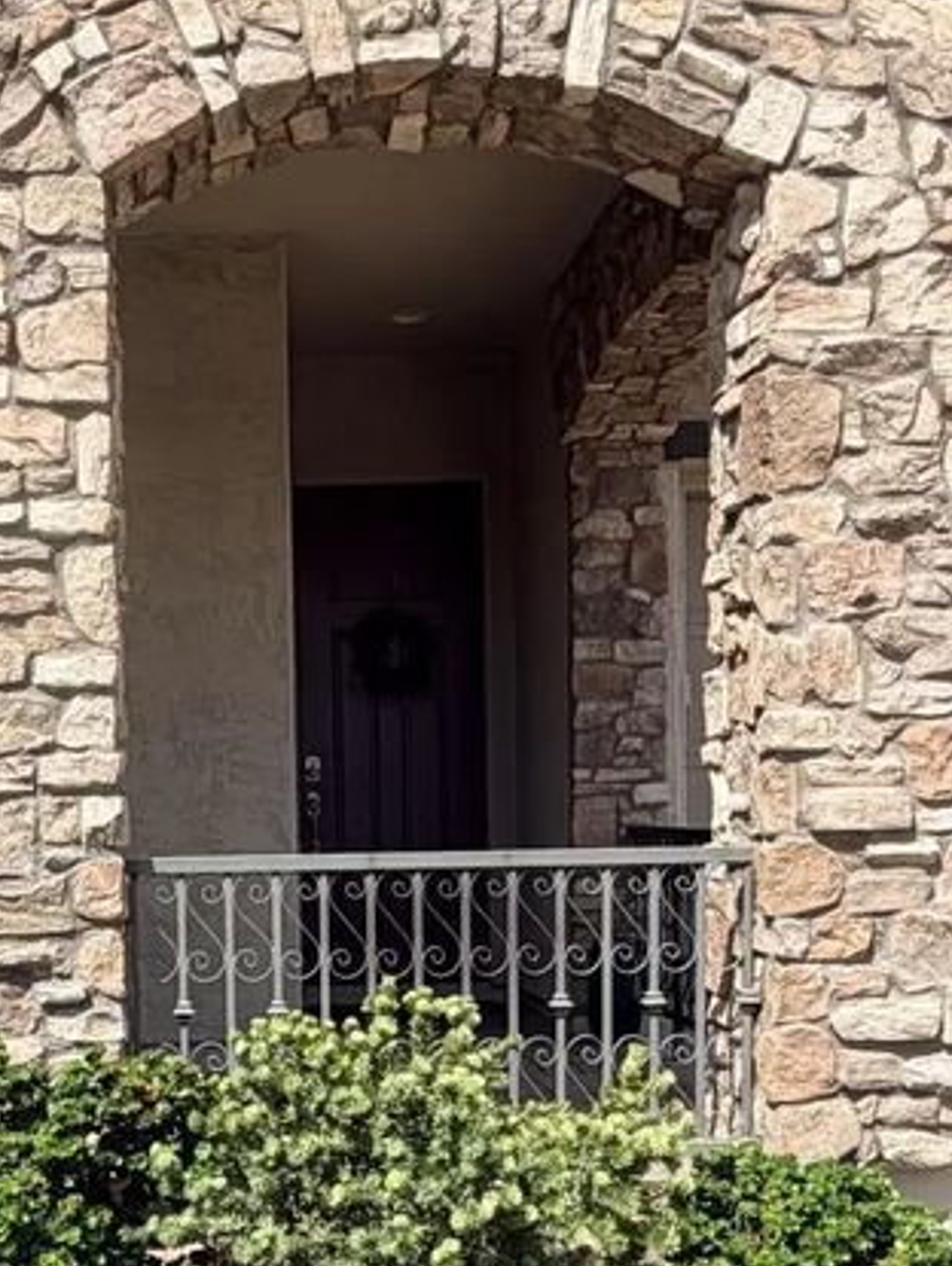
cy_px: 920
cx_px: 223
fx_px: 1684
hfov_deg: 30.9
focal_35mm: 46
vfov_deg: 40.3
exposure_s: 1/770
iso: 25
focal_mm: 2.22
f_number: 2.2
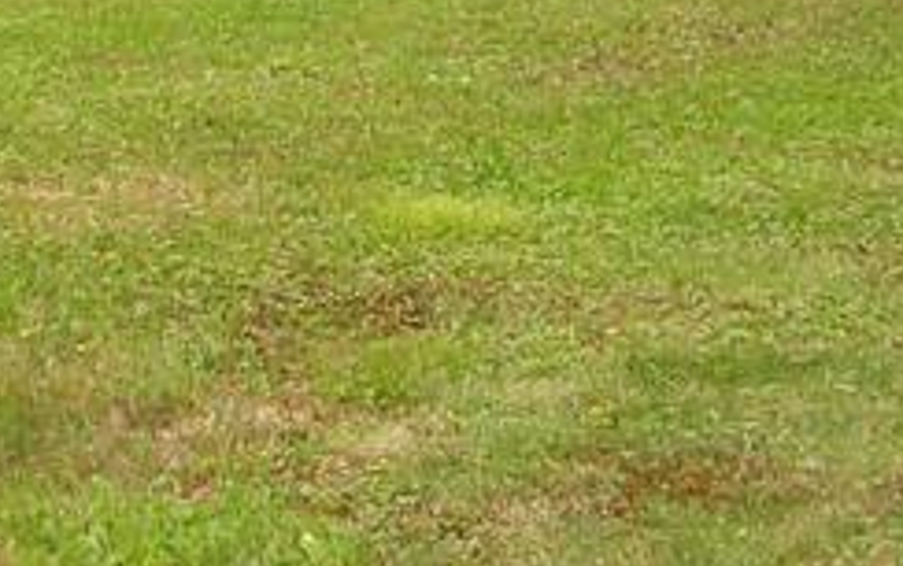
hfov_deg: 12.3
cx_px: 93
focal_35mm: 169
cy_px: -551
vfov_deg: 7.5
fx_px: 4163
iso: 50
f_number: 2.8
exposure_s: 1/342
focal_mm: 5.8
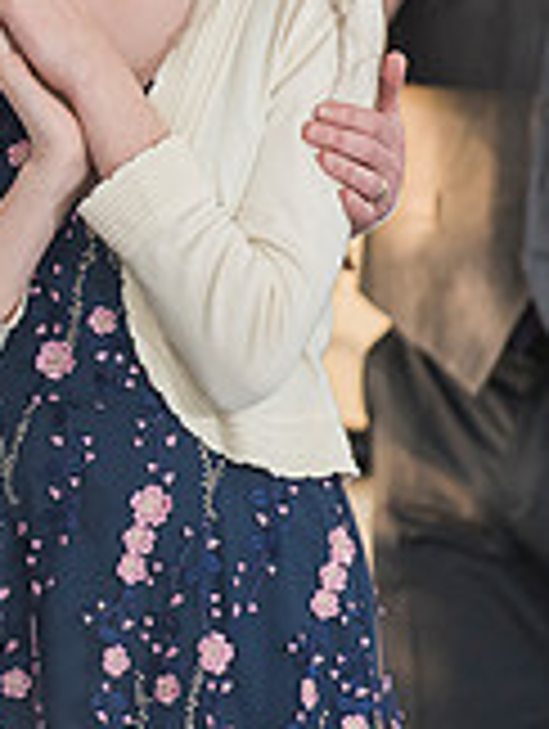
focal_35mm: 688
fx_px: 14511
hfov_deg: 2.2
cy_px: 61
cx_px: -194
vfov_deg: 2.9
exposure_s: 1/160
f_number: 3.5
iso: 1000
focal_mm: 200
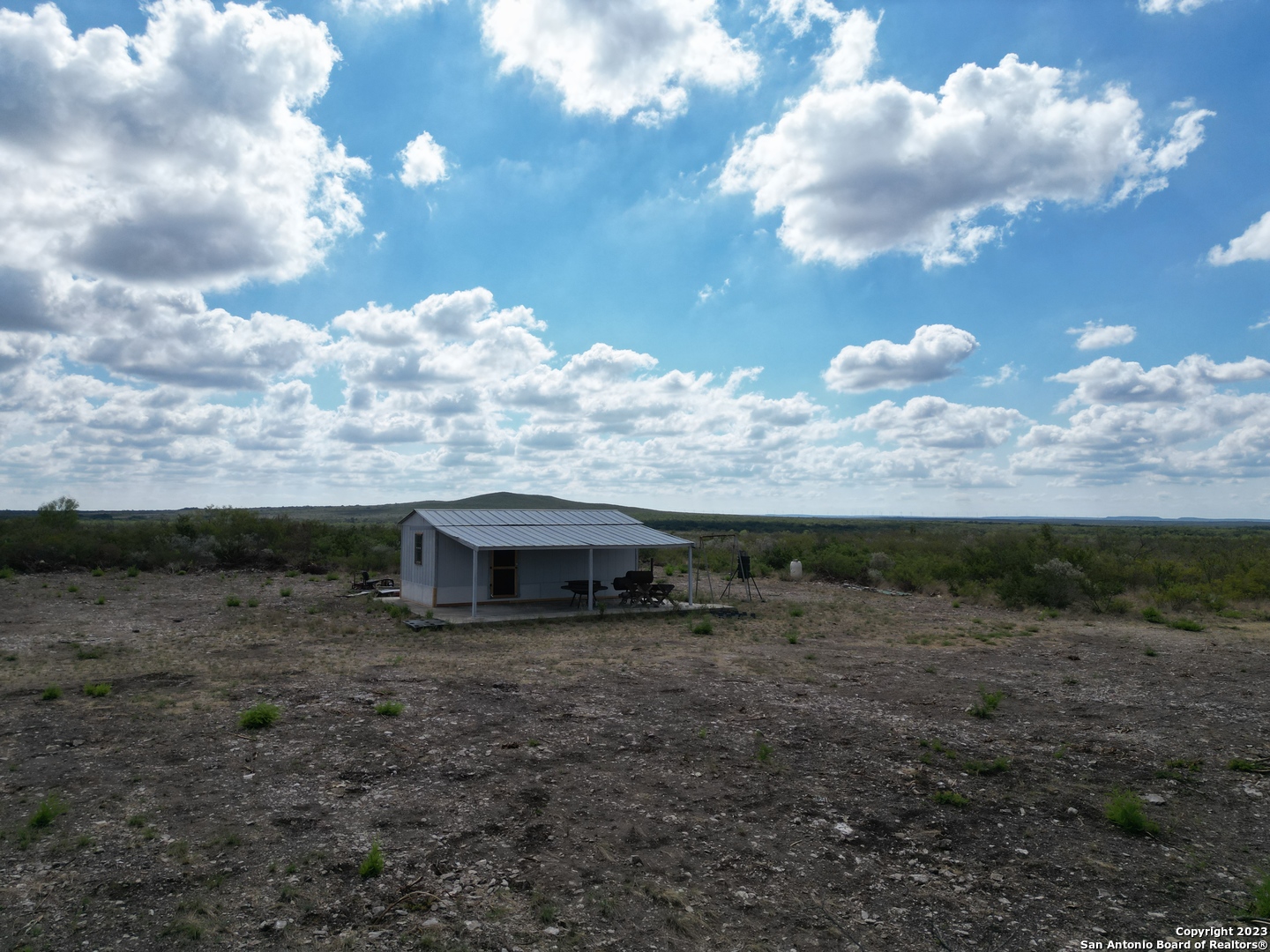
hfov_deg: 71.6
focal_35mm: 24
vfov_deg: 56.8
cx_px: 635
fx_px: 881
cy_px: 476
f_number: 1.7
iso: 120
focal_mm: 6.72
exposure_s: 1/6400
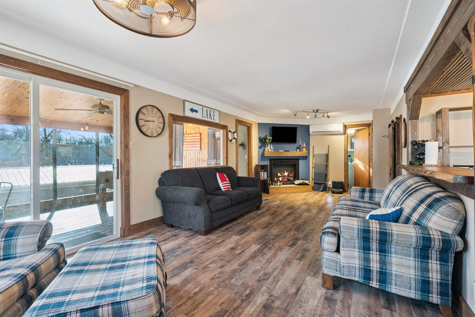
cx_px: 238
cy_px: 158
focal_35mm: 16
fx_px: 211
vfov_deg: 73.7
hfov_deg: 96.7
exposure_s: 1/20
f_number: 10
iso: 800
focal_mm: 16
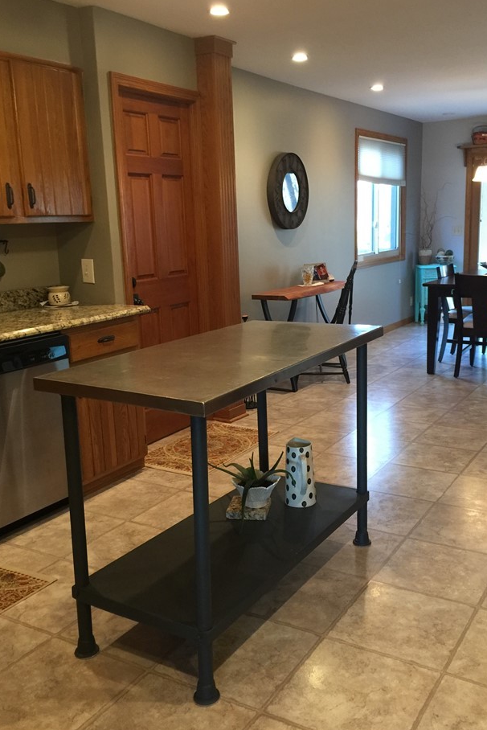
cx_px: 277
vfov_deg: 55.8
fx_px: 689
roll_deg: +2.2
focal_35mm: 34
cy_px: 368
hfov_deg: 38.8
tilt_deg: -10.5
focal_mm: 4.15
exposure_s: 1/10
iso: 125
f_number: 2.2
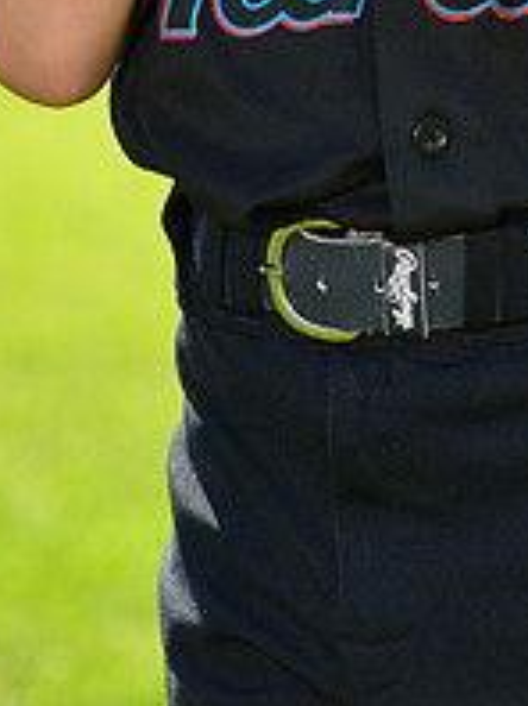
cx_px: 473
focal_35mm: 479
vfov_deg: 4.1
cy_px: -250
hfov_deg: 3.1
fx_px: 9763
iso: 200
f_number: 8
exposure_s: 1/250
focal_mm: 170
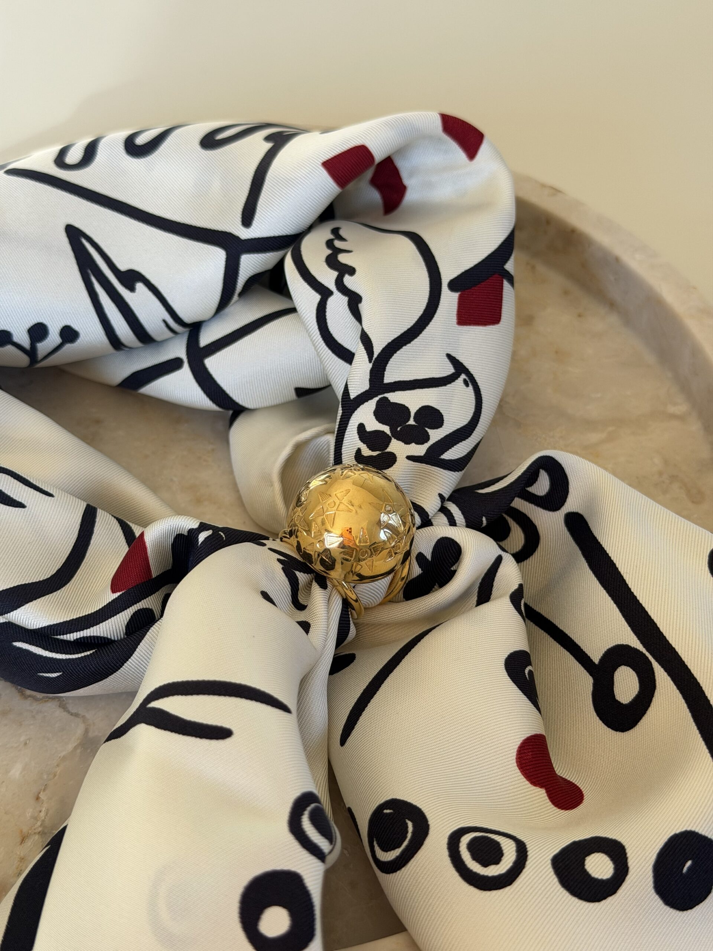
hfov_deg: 30.3
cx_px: 356
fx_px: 1318
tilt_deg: -49.7
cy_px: 476
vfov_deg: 39.7
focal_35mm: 48
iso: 50
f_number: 1.78
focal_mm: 6.76
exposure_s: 1/198
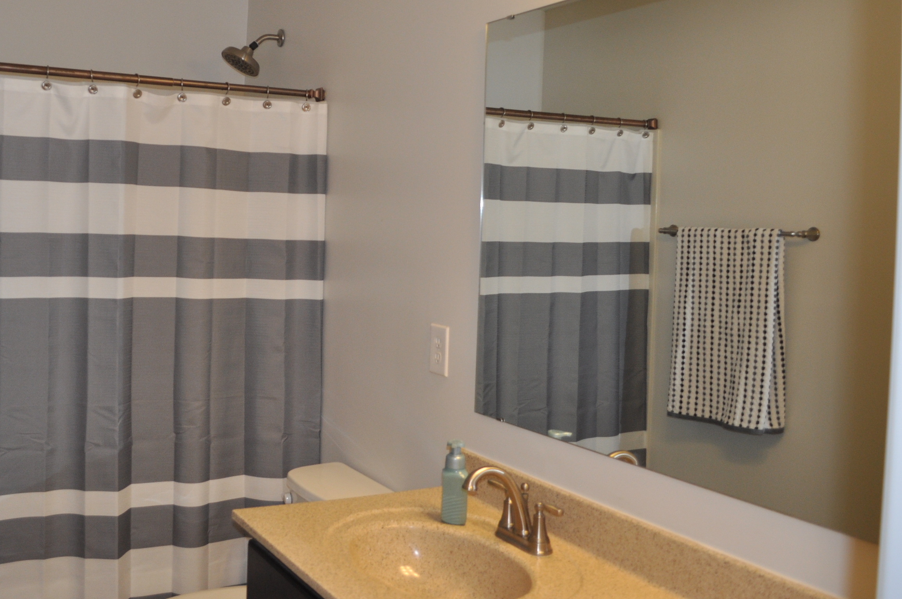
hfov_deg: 52.4
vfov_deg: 36.5
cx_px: 319
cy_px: 218
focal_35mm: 36
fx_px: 901
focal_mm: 18
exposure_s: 1/125
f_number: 3.5
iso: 450
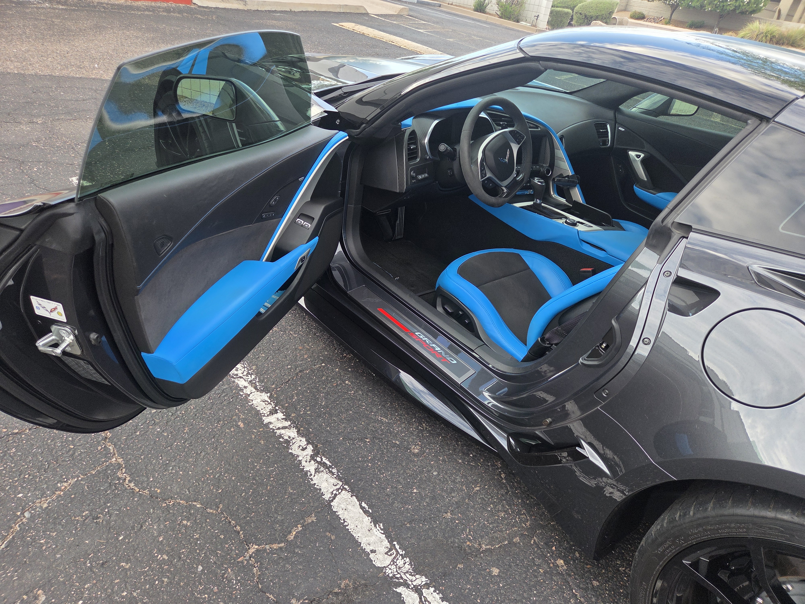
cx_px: 402
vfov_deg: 58.9
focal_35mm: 23
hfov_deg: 73.9
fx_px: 535
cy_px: 302
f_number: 1.8
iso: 50
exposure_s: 1/180
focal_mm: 5.4
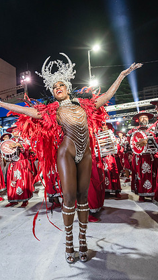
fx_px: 164
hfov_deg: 51.5
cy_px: 145
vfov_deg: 81.1
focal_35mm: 22
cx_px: 72
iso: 4500
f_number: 4
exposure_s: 1/250
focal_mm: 19.5
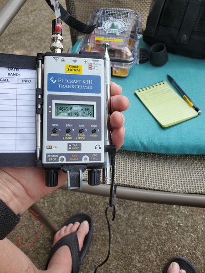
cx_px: 102
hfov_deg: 53.1
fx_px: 205
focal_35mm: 26
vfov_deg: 67.3
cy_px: 136
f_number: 2.4
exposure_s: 1/235
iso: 50
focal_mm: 4.3
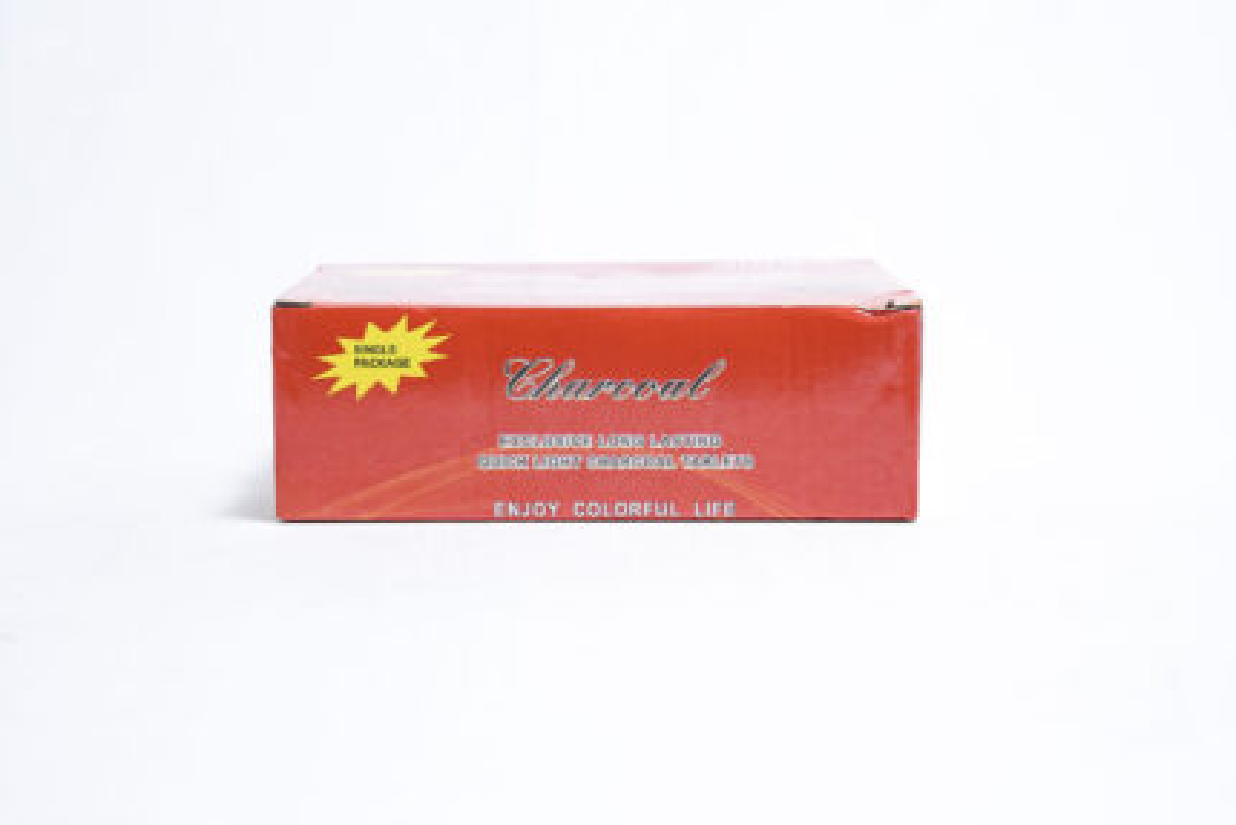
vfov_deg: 19.5
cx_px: 618
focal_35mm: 70
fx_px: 2404
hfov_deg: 28.8
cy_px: 412
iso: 3200
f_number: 8
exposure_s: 1/250
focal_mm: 70
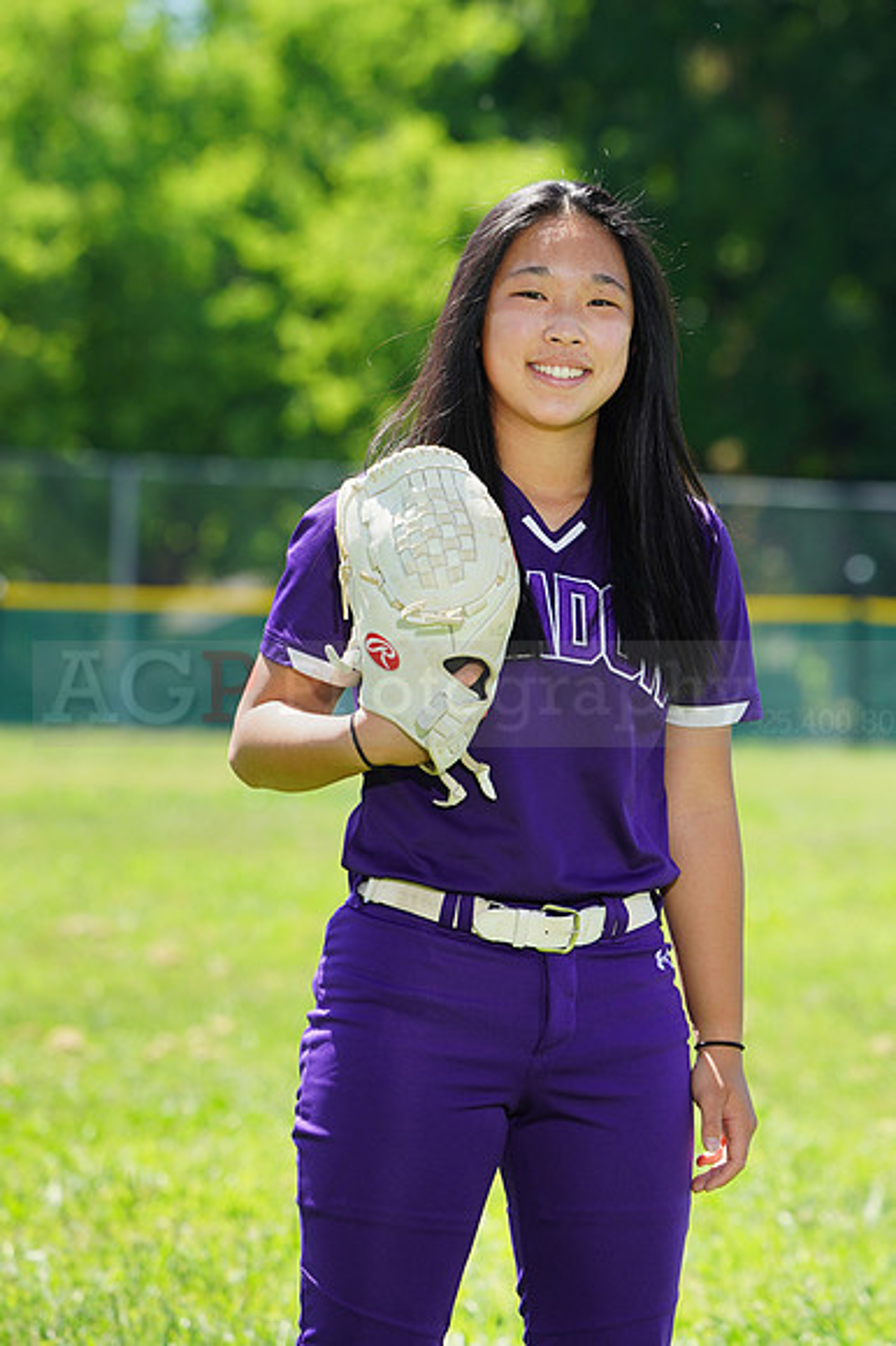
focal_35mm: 271
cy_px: 673
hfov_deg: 5.1
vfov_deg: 7.6
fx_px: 10129
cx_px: 448
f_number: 9
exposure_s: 1/200
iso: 200
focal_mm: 271
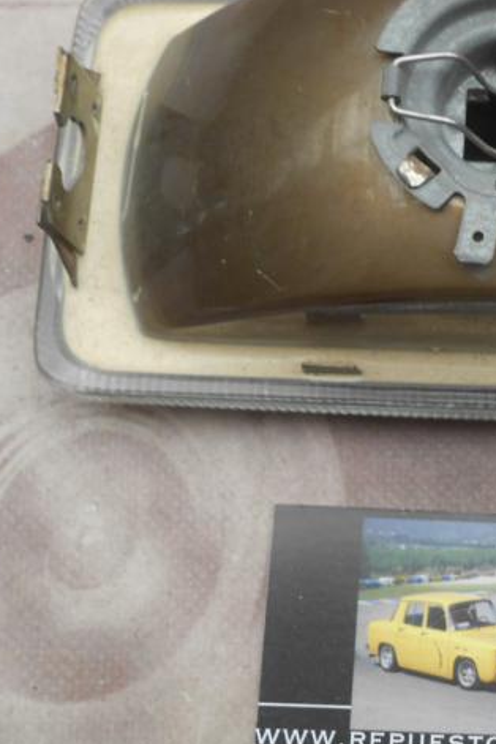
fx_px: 1240
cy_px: 341
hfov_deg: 21.7
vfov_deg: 33.4
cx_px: 505
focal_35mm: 60
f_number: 3.9
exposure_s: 1/30
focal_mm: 6
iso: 125
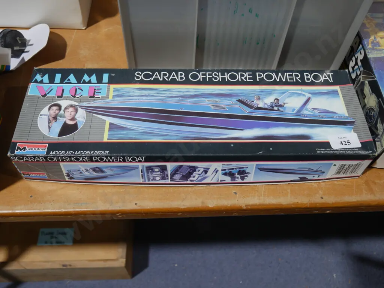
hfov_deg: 53.9
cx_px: 192
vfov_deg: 41.8
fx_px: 377
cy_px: 144
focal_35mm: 34
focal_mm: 17
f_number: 4
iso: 250
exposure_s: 1/60
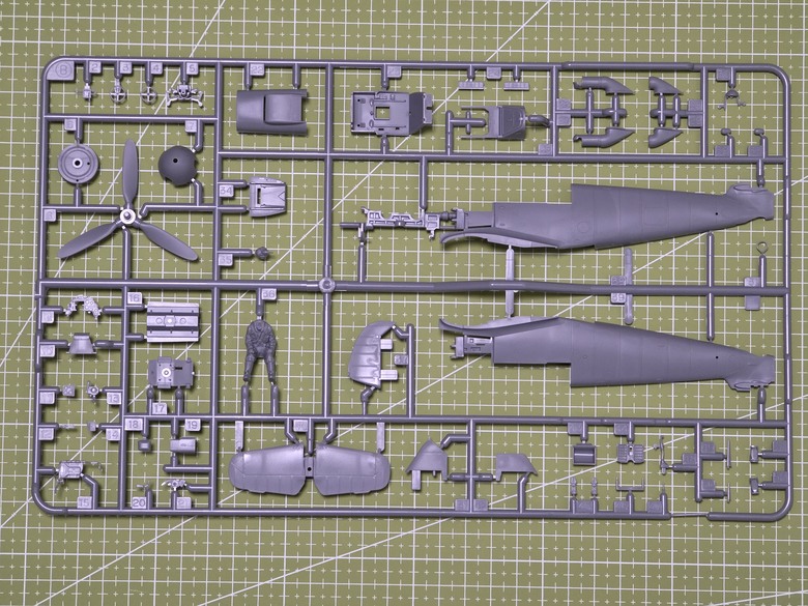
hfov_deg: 17.1
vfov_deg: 12.9
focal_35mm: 115
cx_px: 404
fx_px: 2684
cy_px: 303
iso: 640
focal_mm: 18.6
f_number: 3.4
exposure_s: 1/120
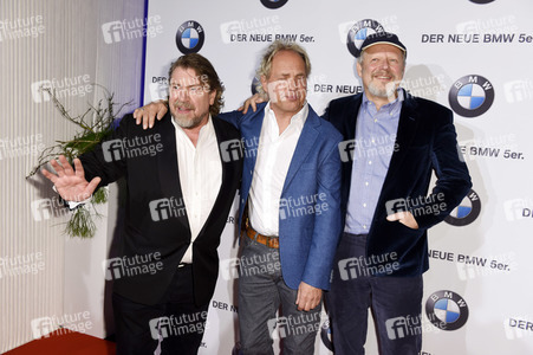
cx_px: 266
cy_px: 178
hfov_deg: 53.2
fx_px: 533
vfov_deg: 36.8
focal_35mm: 36
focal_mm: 36
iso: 800
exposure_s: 1/200
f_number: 5.6
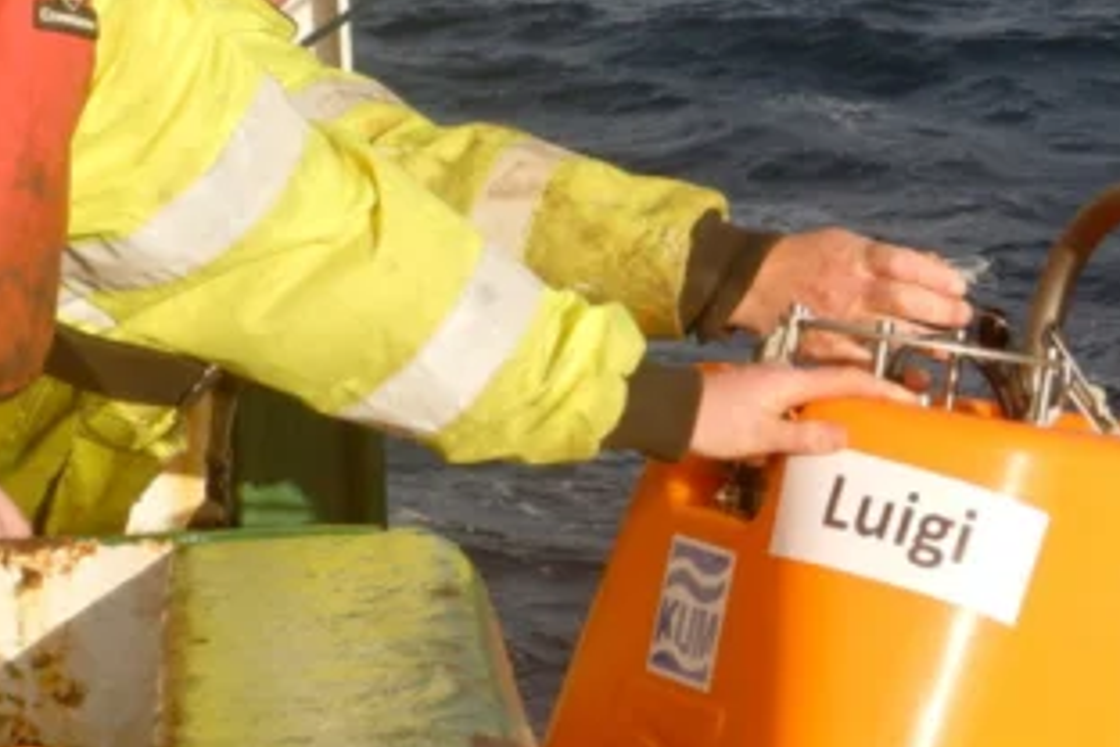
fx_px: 4293
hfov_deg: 14.4
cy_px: 727
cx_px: 1364
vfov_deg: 9.9
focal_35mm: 138
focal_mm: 28.8
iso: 200
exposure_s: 1/640
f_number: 9
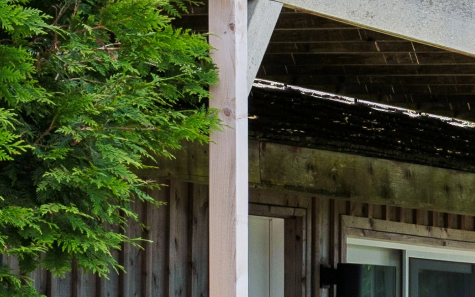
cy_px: 348
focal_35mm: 285
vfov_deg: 4.6
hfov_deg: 7.1
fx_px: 3689
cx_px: 1002
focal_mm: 47
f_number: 6.3
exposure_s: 1/320
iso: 100
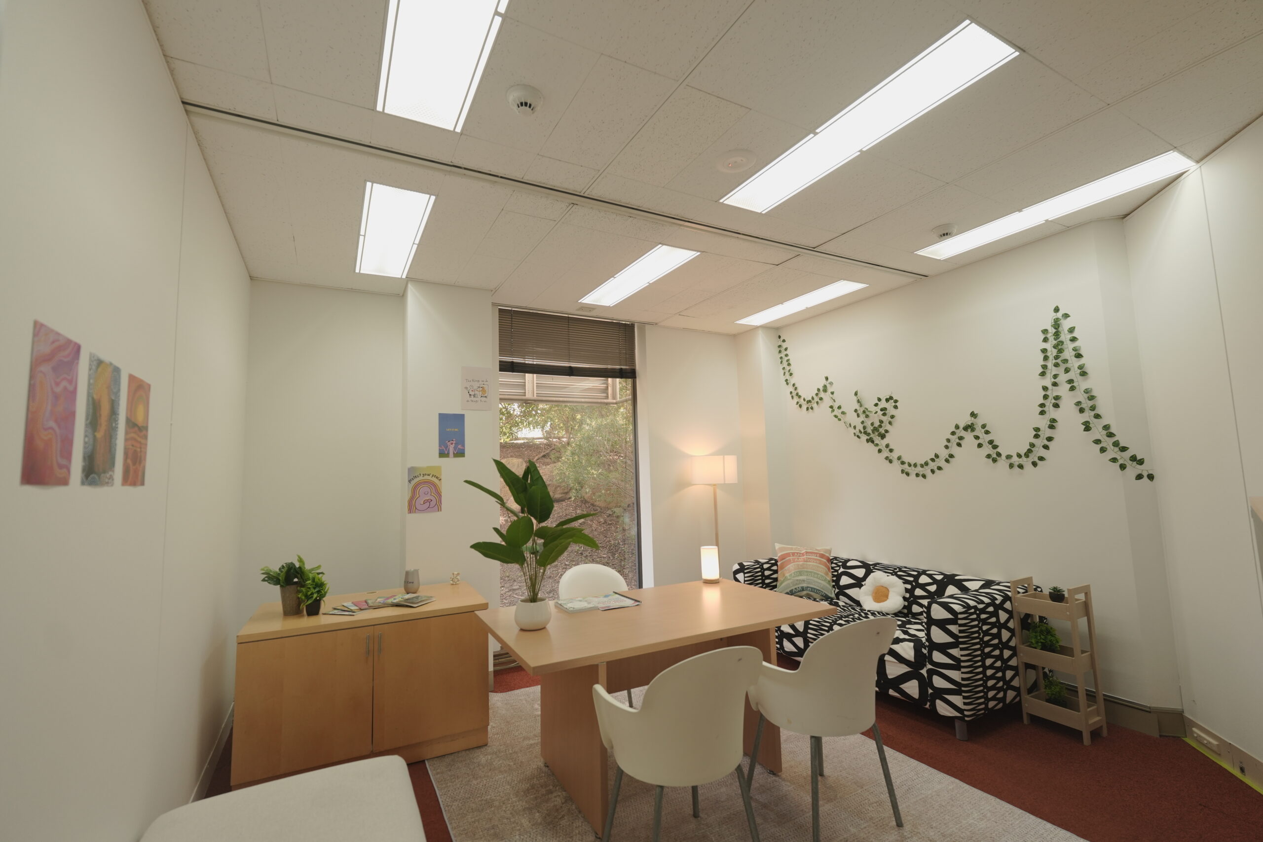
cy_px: 421
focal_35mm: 16
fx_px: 561
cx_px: 632
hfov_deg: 96.7
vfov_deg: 73.8
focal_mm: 16
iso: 500
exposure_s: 1/125
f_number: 2.8
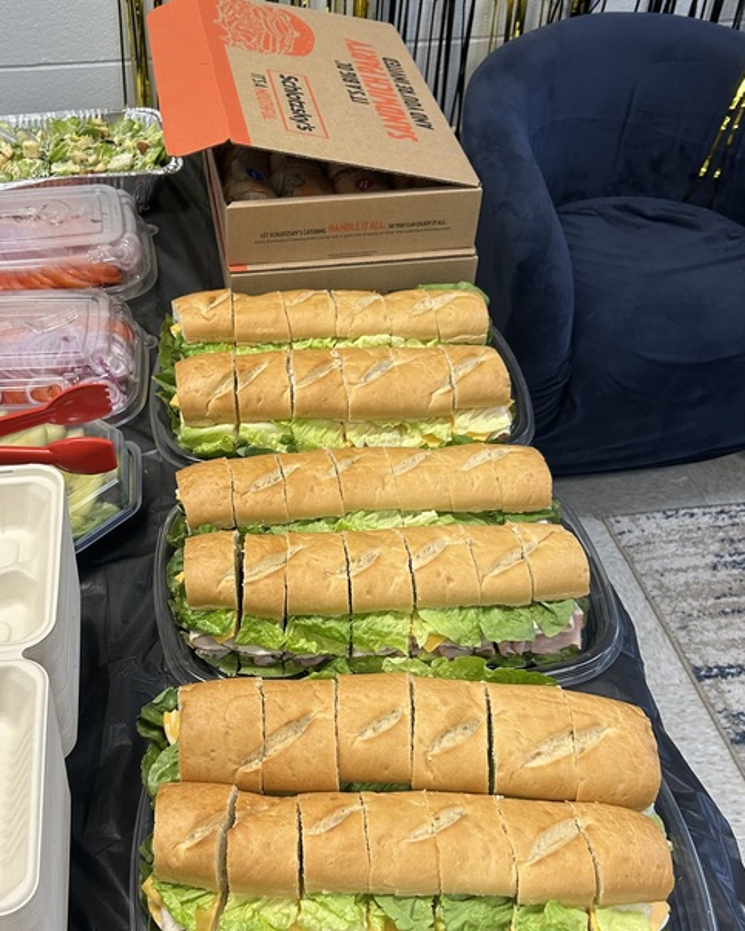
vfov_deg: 42.6
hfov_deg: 34.3
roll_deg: +0.5
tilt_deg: -43.5
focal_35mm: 43
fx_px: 1185
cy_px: 580
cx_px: 199
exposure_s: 1/60
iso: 80
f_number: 1.5
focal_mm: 5.7
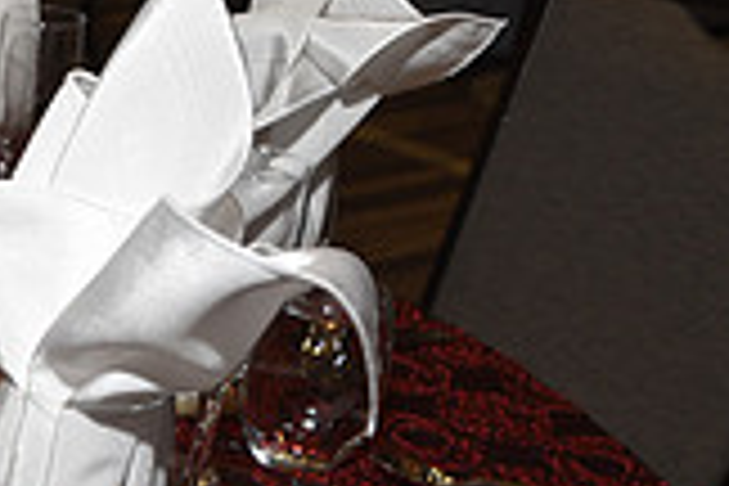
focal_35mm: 86
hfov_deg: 20.1
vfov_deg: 14.2
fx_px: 1741
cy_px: 848
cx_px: -392
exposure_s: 1/60
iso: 200
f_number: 5
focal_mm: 24
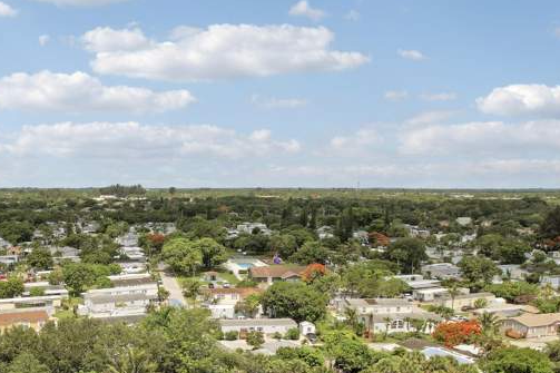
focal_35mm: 35
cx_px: 164
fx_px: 544
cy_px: 293
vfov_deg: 36.6
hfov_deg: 52.8
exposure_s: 1/200
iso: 110
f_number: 2.8
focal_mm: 8.38
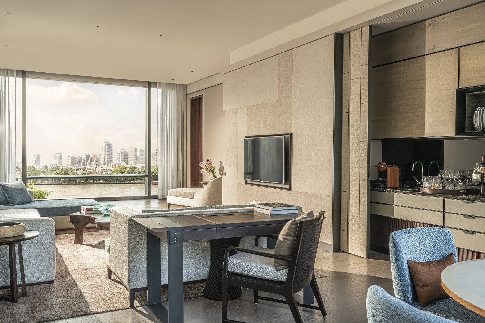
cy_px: 162
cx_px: 242
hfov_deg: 58.7
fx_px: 431
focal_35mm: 32
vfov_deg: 41.1
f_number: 11
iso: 200
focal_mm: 32
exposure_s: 1/4
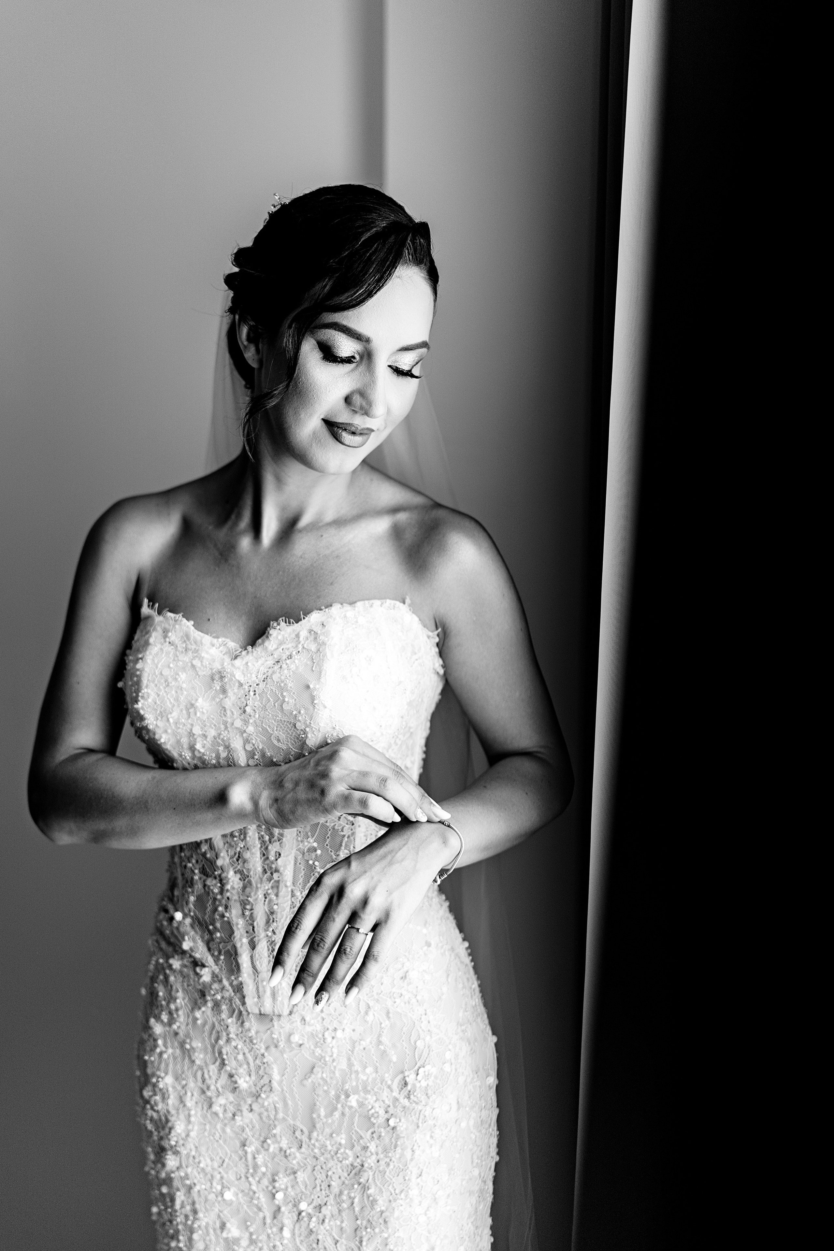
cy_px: 626
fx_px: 1737
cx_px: 417
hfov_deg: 27.0
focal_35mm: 50
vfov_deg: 39.6
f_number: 1.4
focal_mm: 50
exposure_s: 1/250
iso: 200
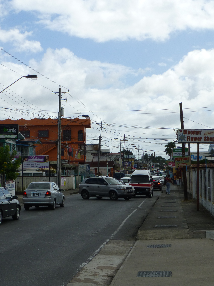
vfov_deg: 28.2
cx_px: 61
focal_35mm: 69
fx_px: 569
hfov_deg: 21.2
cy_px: 143
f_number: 4.4
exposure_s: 1/1000
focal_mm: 9
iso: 100
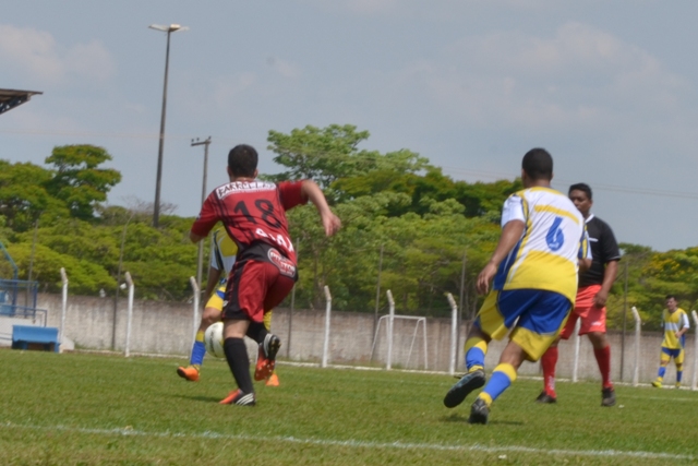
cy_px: 233
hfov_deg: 24.6
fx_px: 1600
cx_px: 349
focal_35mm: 82
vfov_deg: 16.6
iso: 100
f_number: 16
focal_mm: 55
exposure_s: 1/125
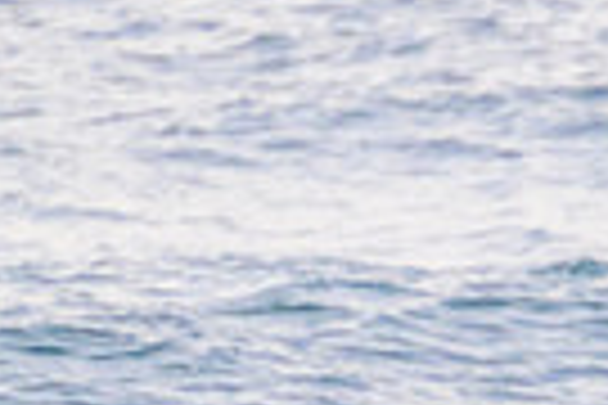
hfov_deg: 0.7
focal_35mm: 2802
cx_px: 640
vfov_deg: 0.5
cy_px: 844
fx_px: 47319
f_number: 11
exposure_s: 1/1600
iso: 3200
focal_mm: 650
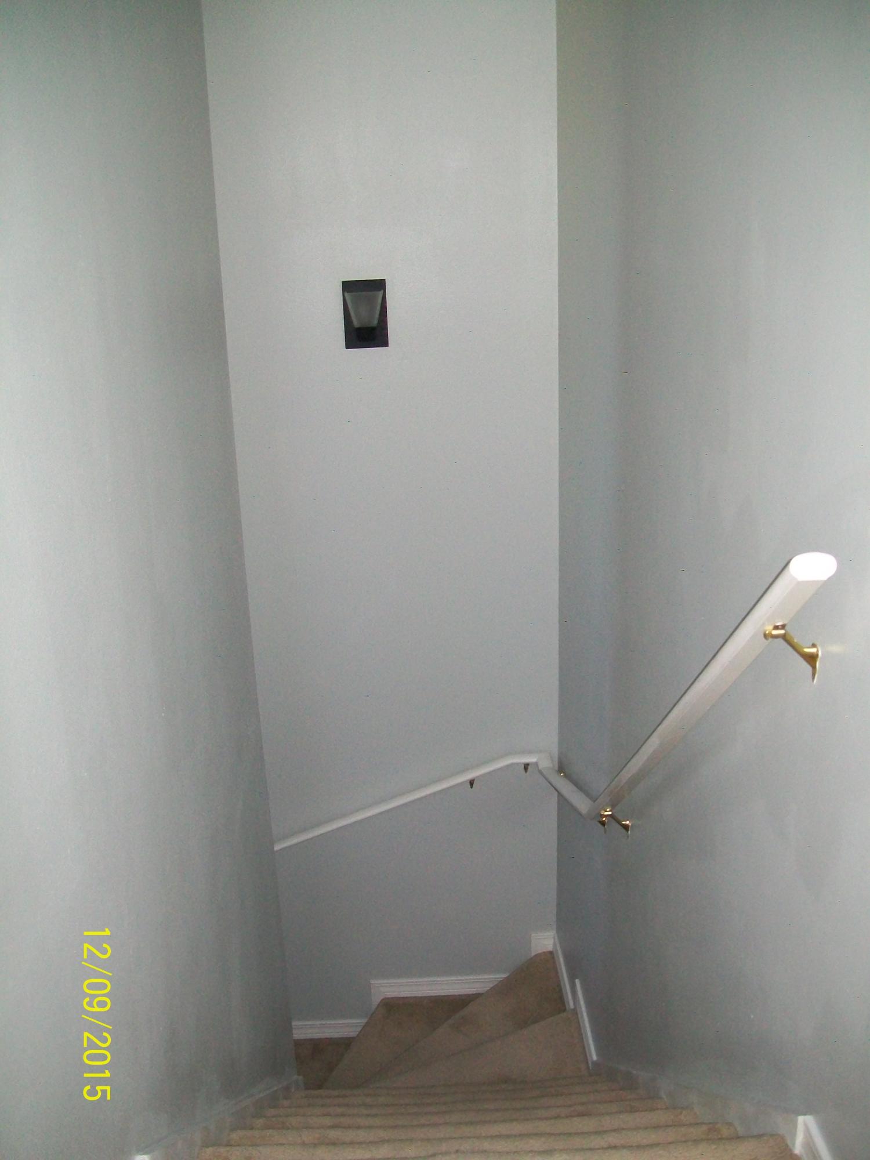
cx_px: 435
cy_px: 580
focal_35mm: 34
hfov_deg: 41.8
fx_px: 1139
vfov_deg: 54.0
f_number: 2.7
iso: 200
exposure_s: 1/125
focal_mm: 6.1
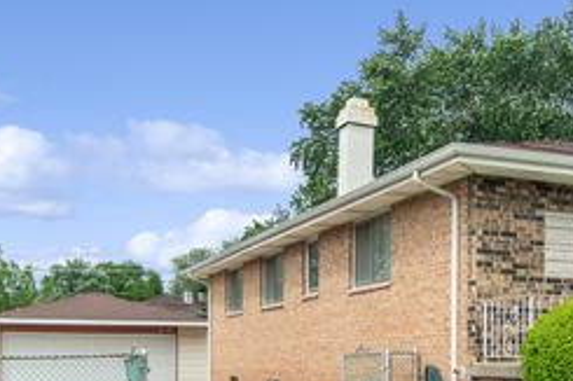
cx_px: 454
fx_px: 811
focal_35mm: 51
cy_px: 256
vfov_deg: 26.3
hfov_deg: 37.6
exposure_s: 1/250
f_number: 8
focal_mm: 17
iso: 250
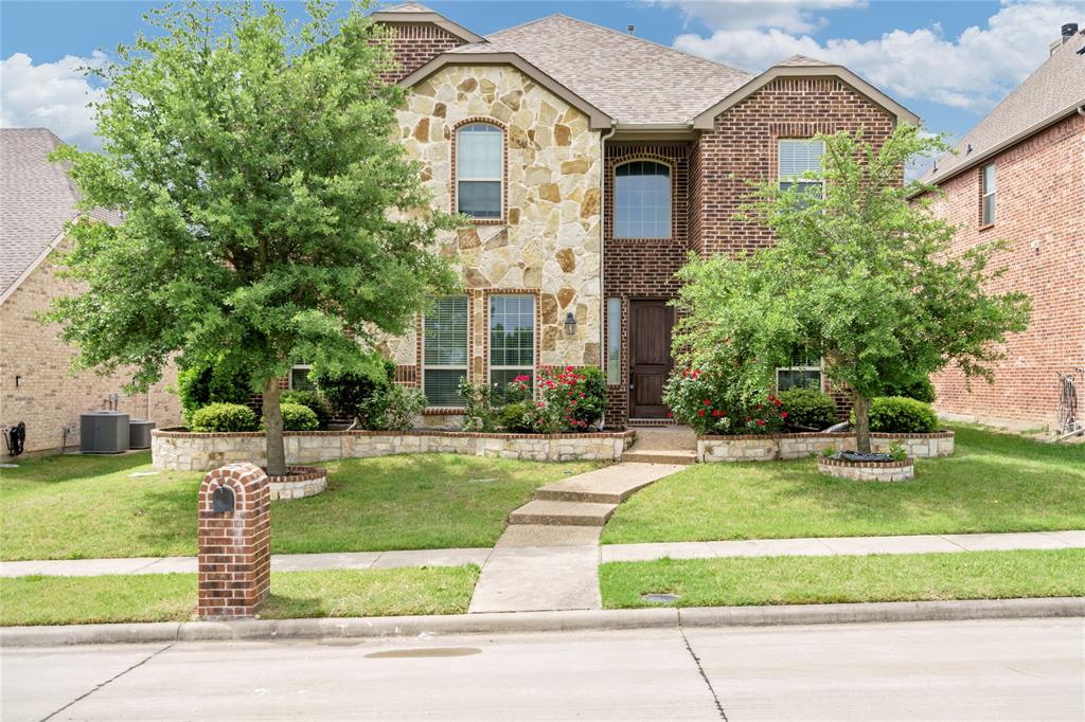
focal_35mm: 32
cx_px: 542
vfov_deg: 41.1
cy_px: 361
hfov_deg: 58.7
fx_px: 964
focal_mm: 32
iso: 100
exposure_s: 1/250
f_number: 6.3
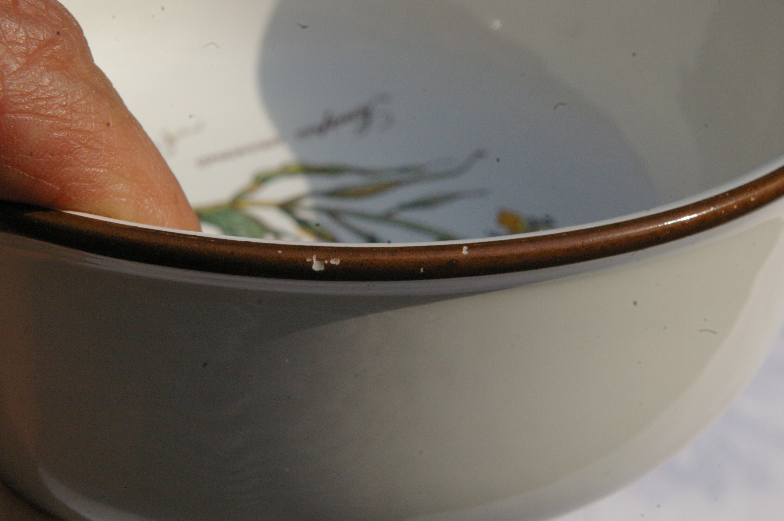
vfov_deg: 34.1
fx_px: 849
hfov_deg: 49.6
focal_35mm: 39
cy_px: 260
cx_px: 392
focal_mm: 26
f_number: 11
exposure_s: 1/1000
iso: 1600
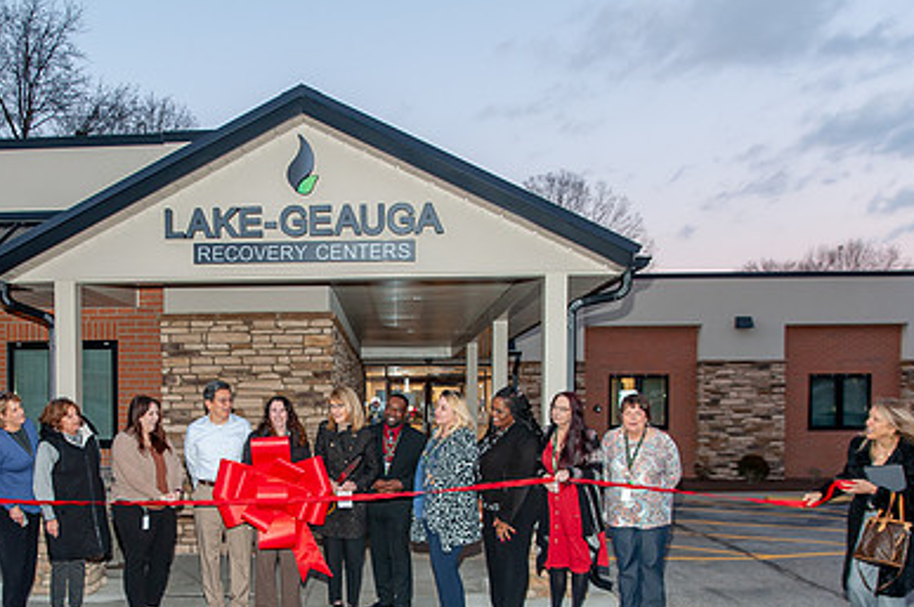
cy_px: 430
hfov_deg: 52.3
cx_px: 312
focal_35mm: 36
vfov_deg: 36.2
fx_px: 913
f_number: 2.8
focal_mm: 24
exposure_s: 1/160
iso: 640
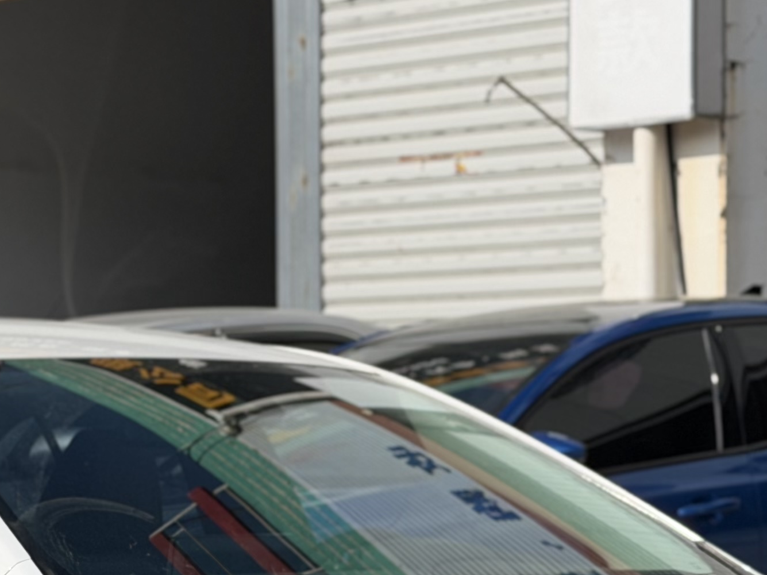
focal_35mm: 145
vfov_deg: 10.1
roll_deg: +0.2
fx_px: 3213
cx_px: 249
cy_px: 663
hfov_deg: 13.6
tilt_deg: -4.3
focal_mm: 6.76
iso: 80
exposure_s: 1/16129
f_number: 1.78
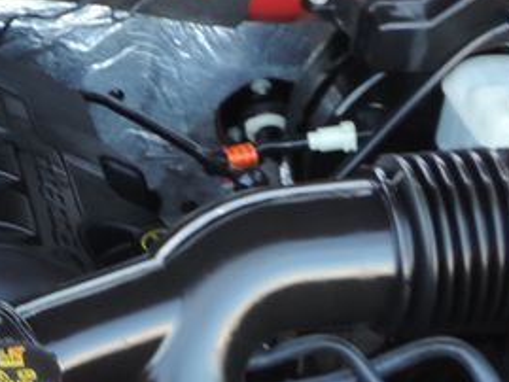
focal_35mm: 114
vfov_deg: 12.9
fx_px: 1677
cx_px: -191
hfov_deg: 16.2
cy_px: 321
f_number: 3
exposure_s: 1/30
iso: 125
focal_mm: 4.3
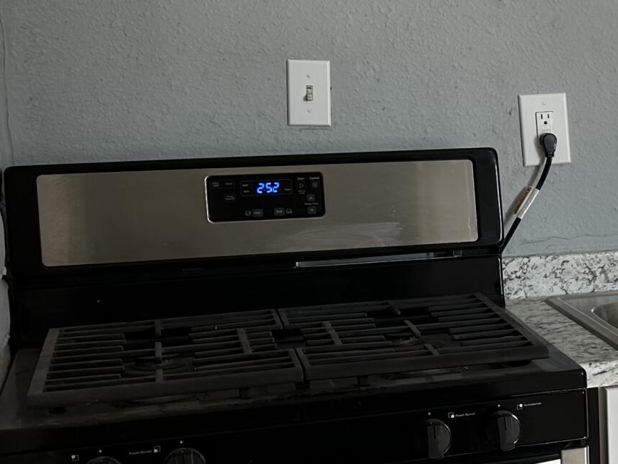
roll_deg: +0.3
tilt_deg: -8.7
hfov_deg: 21.0
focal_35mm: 84
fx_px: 1500
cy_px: 256
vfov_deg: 17.6
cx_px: 821
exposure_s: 1/190
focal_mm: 6.86
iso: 64
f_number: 1.78
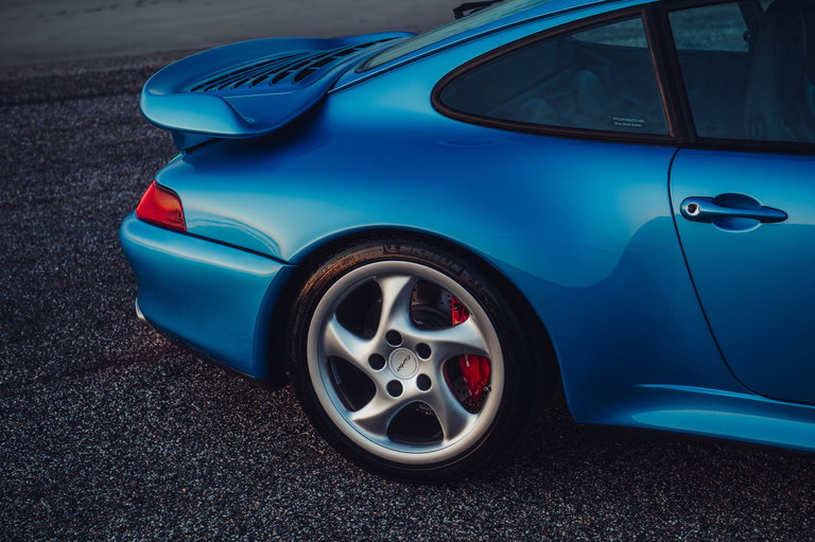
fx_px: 1357
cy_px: 271
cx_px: 408
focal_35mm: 60
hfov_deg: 33.4
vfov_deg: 22.6
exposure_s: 1/40
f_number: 4.5
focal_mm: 60
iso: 800
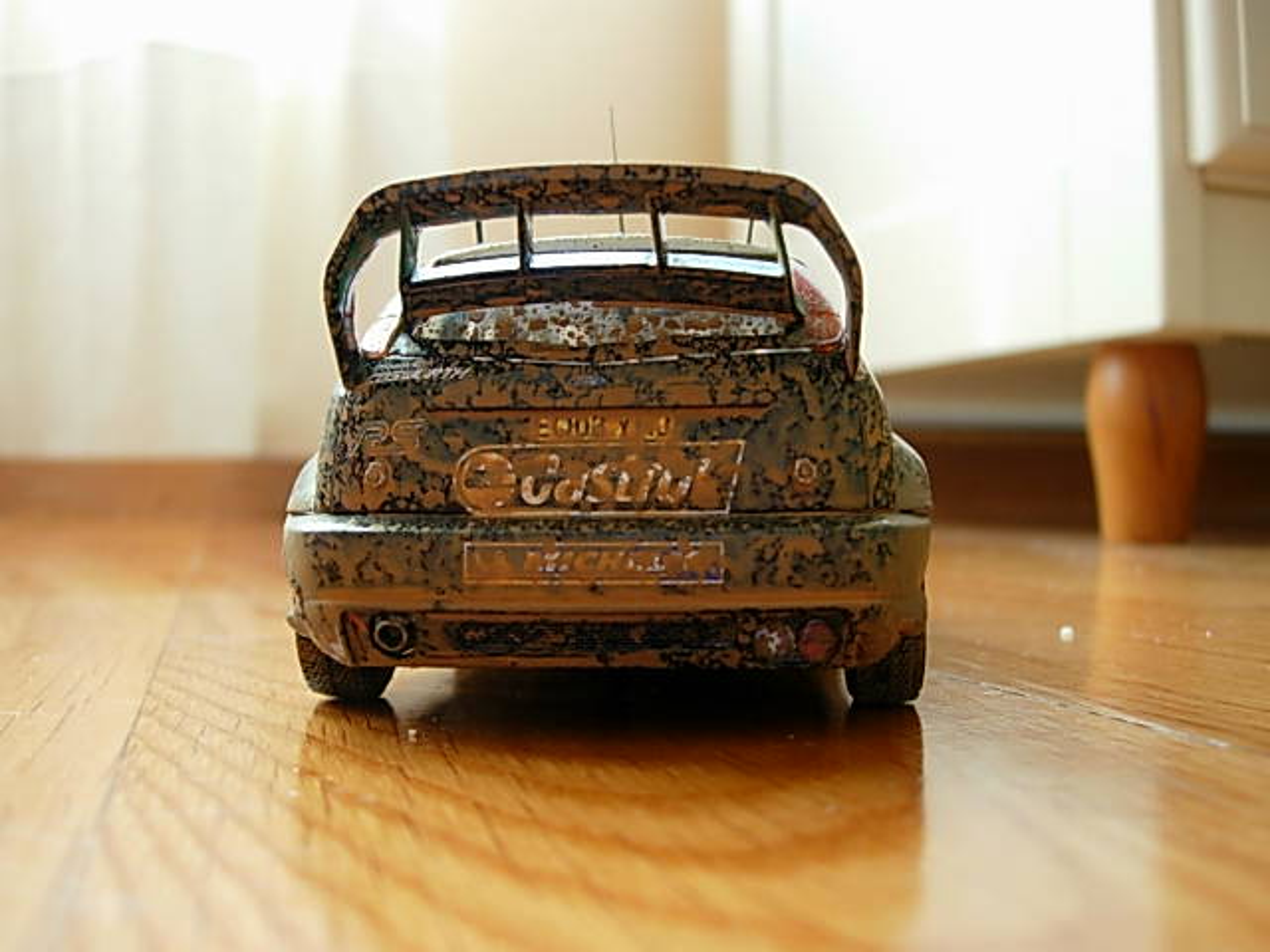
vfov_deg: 37.7
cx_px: 635
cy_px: 476
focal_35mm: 38
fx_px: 1394
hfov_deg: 49.0
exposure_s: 1/32
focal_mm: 7.8
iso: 137
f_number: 2.8
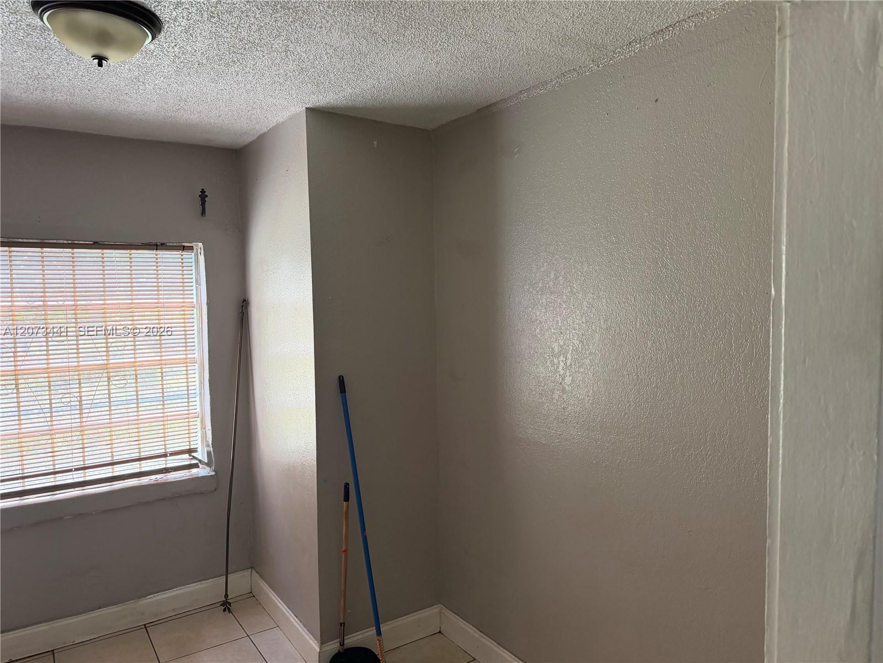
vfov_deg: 56.8
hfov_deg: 71.6
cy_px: 332
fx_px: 612
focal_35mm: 24
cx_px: 442
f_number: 1.78
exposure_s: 1/84
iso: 200
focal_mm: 6.76
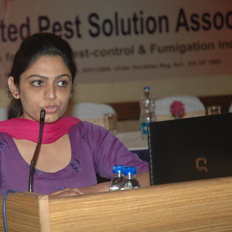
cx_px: 61
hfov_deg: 12.1
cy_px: 121
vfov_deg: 12.1
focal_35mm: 144
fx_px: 1092
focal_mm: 70
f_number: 4.5
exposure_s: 1/60
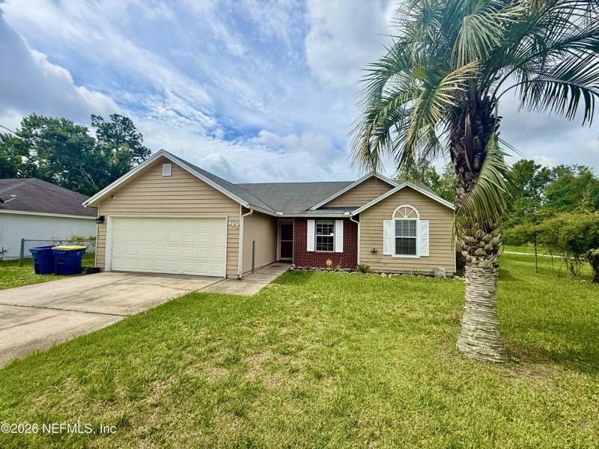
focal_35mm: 14
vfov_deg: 85.7
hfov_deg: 102.1
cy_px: 224
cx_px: 300
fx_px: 242
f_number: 2.2
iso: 50
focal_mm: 2.22
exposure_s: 1/2841
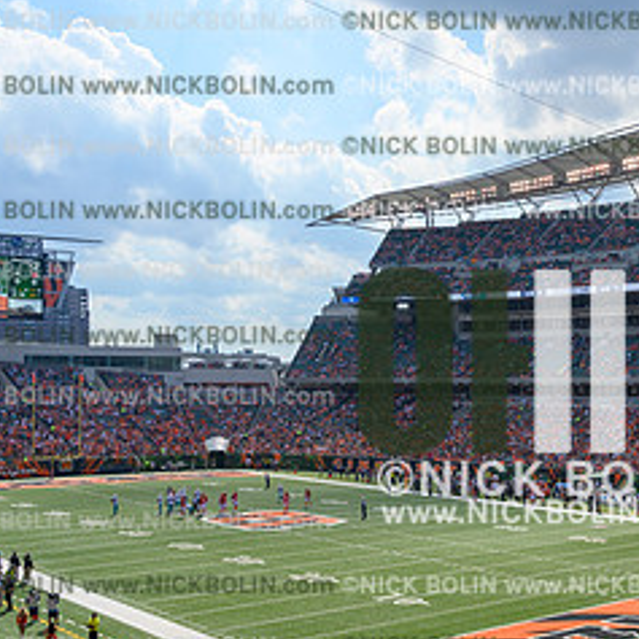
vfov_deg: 33.9
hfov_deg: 32.7
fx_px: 1044
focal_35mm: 50
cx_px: 547
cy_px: 398
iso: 80
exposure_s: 1/400
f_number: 7.1
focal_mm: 24
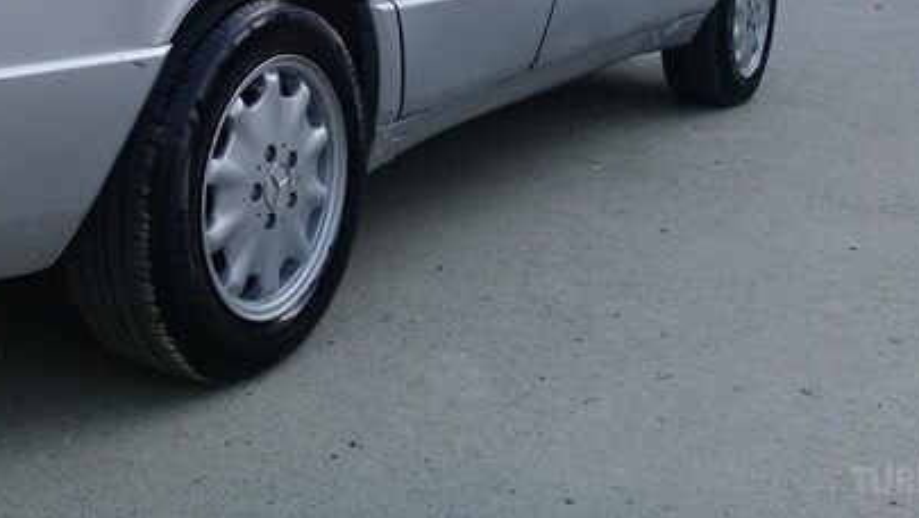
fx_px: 1341
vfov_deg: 20.9
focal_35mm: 55
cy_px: -42
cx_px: 284
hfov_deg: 37.3
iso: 50
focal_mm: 3.3
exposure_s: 1/917
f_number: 2.2
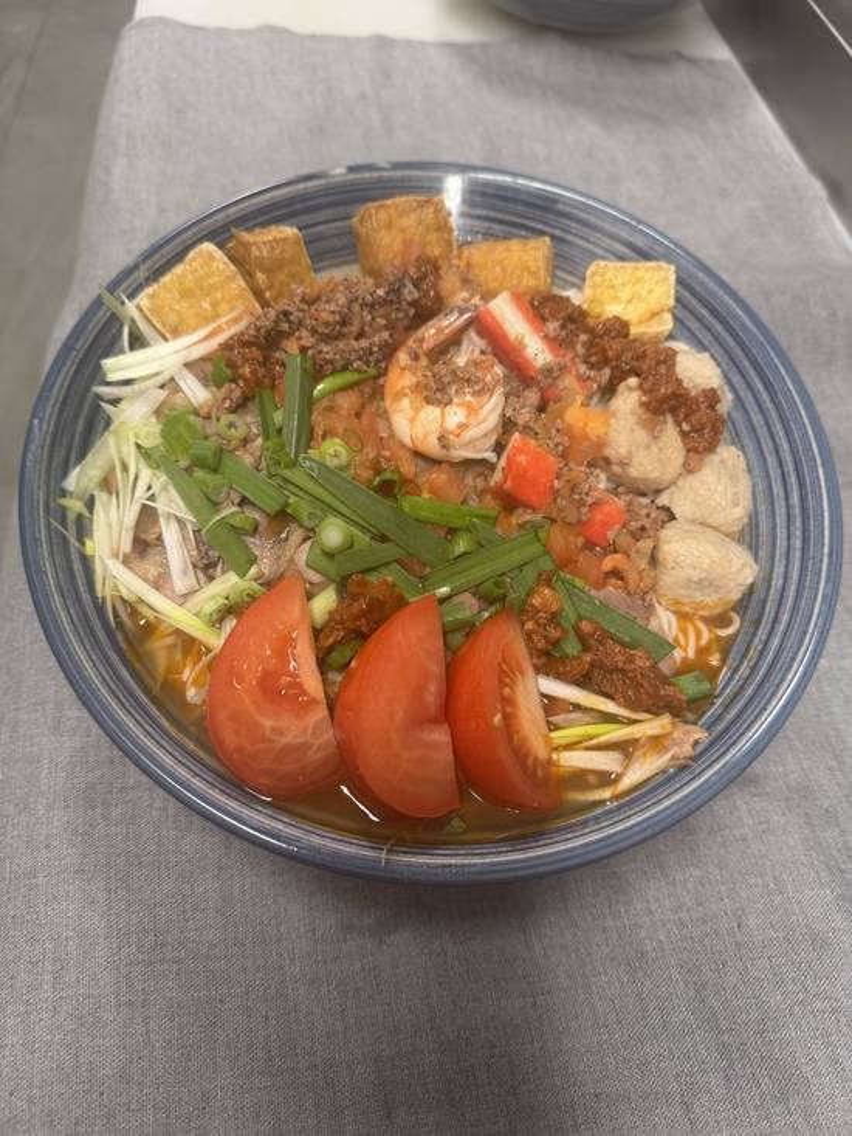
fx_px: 787
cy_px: 568
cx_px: 426
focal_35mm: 24
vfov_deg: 71.6
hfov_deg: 56.8
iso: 160
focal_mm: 6.76
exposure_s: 1/60
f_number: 1.78
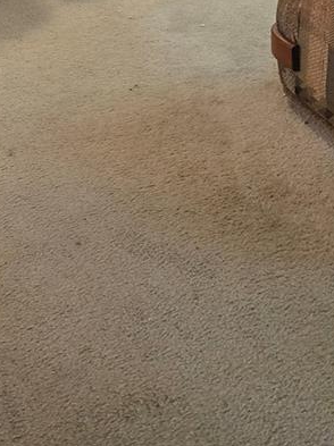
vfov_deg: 18.7
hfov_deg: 16.3
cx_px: 95
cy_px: -259
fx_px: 1160
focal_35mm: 90
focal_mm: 6.3
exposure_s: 1/60
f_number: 1.7
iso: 800
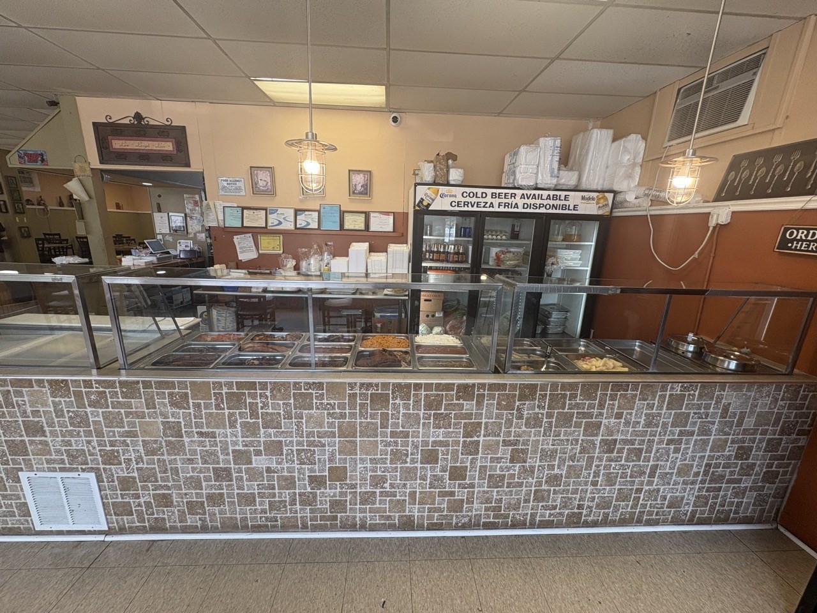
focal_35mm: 14
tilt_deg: -13.5
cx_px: 408
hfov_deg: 102.1
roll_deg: -1.2
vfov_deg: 85.7
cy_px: 306
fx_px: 330
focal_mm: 2.22
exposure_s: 1/120
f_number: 2.2
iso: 125
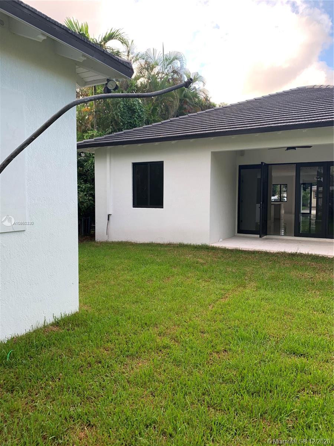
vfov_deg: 67.3
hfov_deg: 53.1
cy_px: 223
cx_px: 167
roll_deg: +1.8
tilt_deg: -6.0
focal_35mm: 26
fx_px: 334
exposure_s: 1/135
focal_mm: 4.25
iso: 25
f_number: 1.8
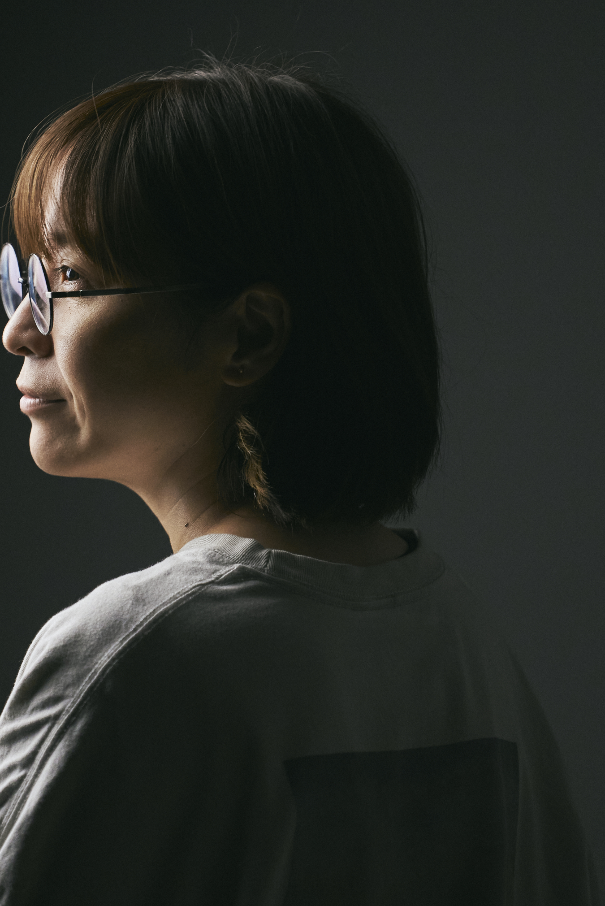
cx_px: 241
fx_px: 6069
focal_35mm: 241
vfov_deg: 8.5
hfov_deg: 5.7
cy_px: 409
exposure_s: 1/125
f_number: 4
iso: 4000
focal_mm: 200
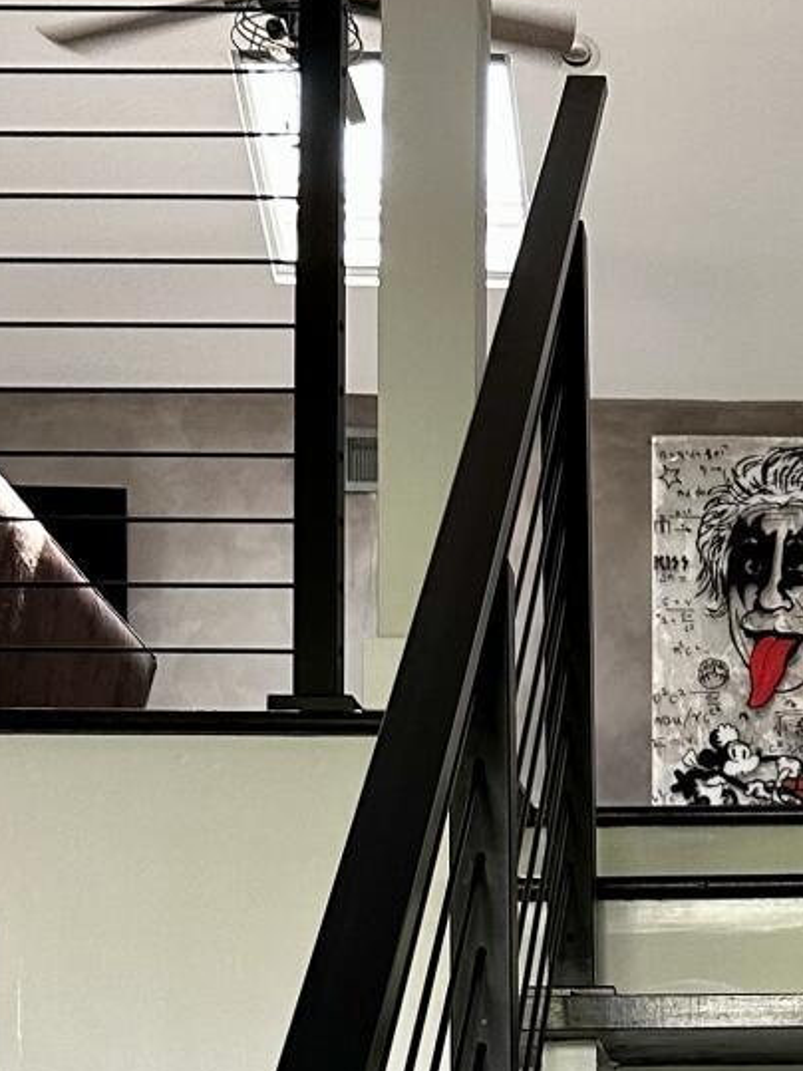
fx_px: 2754
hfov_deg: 16.0
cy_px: 1099
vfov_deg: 21.2
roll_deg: +0.4
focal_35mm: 89
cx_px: 960
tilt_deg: +6.7
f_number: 1.78
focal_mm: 6.86
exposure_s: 1/87
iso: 250
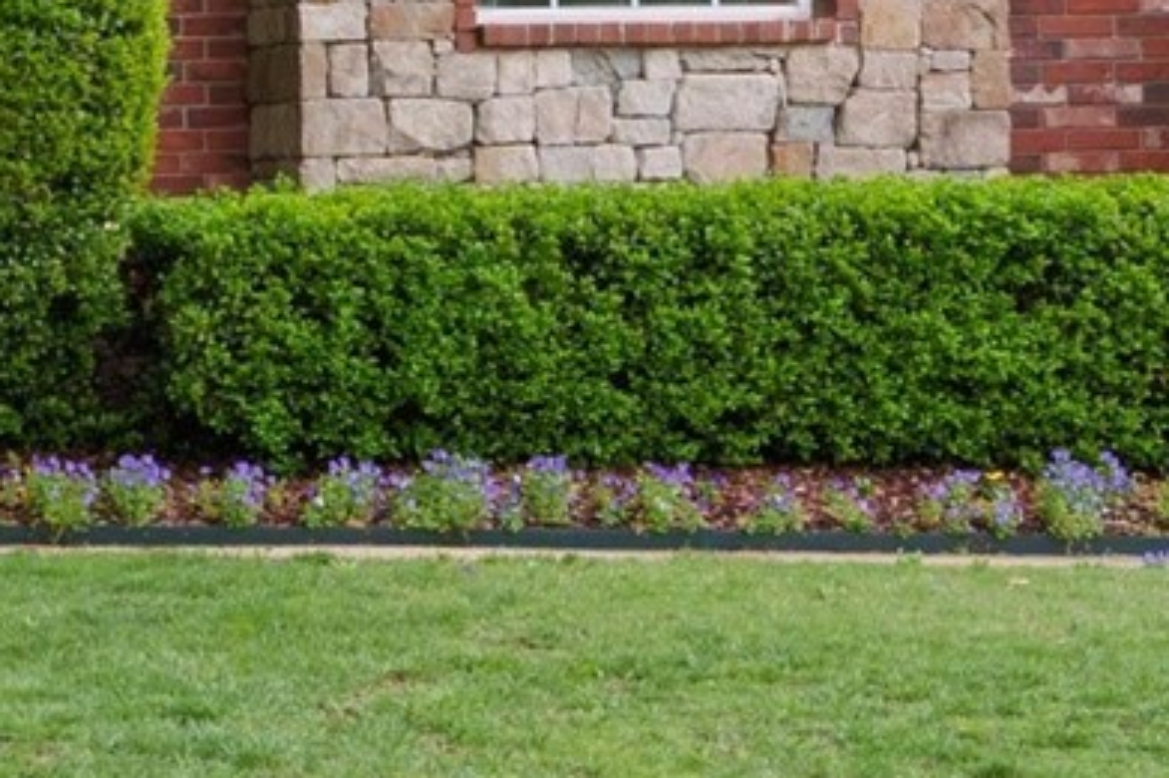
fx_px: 4174
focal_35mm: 129
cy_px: 200
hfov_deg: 13.2
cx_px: -1336
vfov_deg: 10.6
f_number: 9
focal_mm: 24.7
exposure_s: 1/80
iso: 200
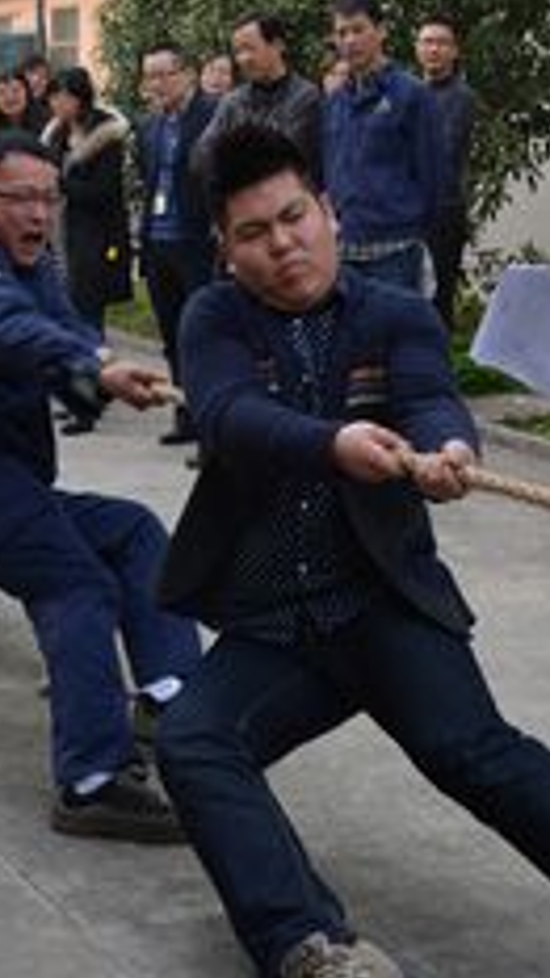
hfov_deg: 15.8
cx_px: 105
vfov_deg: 27.9
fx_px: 1971
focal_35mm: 76
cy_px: 474
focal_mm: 25
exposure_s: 1/1000
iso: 400
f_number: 4
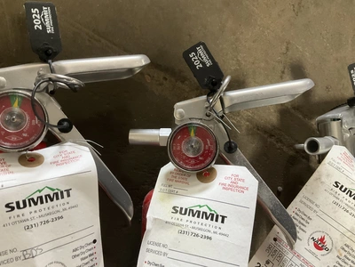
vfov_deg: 48.2
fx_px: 297
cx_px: 178
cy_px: 134
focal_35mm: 29
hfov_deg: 61.7
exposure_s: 1/60
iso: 160
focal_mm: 3
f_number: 1.8
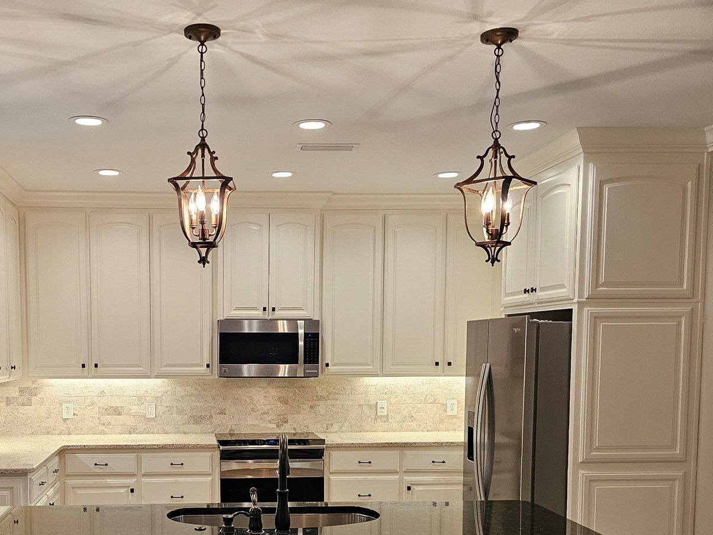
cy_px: 417
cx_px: 223
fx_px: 803
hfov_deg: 46.9
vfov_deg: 35.8
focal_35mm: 39
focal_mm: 6.3
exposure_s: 1/120
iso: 200
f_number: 1.7
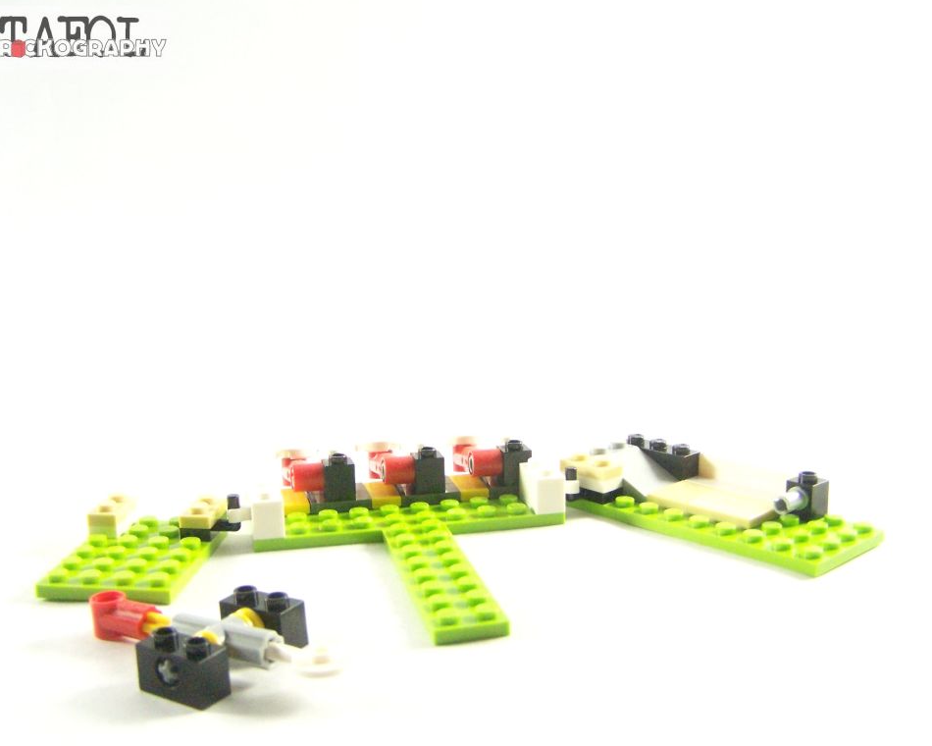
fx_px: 1103
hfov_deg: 45.8
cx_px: 469
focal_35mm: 40
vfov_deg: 37.3
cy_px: 373
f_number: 3.2
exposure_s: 1/60
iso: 400
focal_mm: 6.3
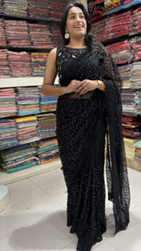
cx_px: 91
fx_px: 219
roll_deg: +2.8
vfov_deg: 59.4
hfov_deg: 35.4
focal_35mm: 33
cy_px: 119
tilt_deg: -9.0
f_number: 1.5
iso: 100
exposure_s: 1/100
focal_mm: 5.7
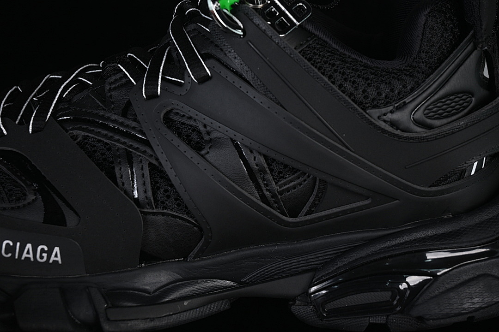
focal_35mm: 75
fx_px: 1040
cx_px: 250
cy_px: 166
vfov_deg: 18.2
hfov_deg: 27.0
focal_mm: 50
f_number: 6.3
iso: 160
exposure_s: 1/50
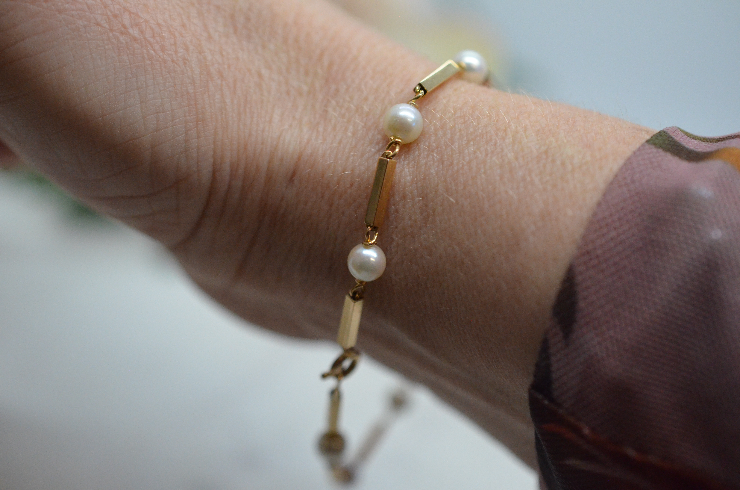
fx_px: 1231
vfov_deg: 22.5
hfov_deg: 33.5
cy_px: 245
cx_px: 370
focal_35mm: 60
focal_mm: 40
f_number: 4
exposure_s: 1/2500
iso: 3200
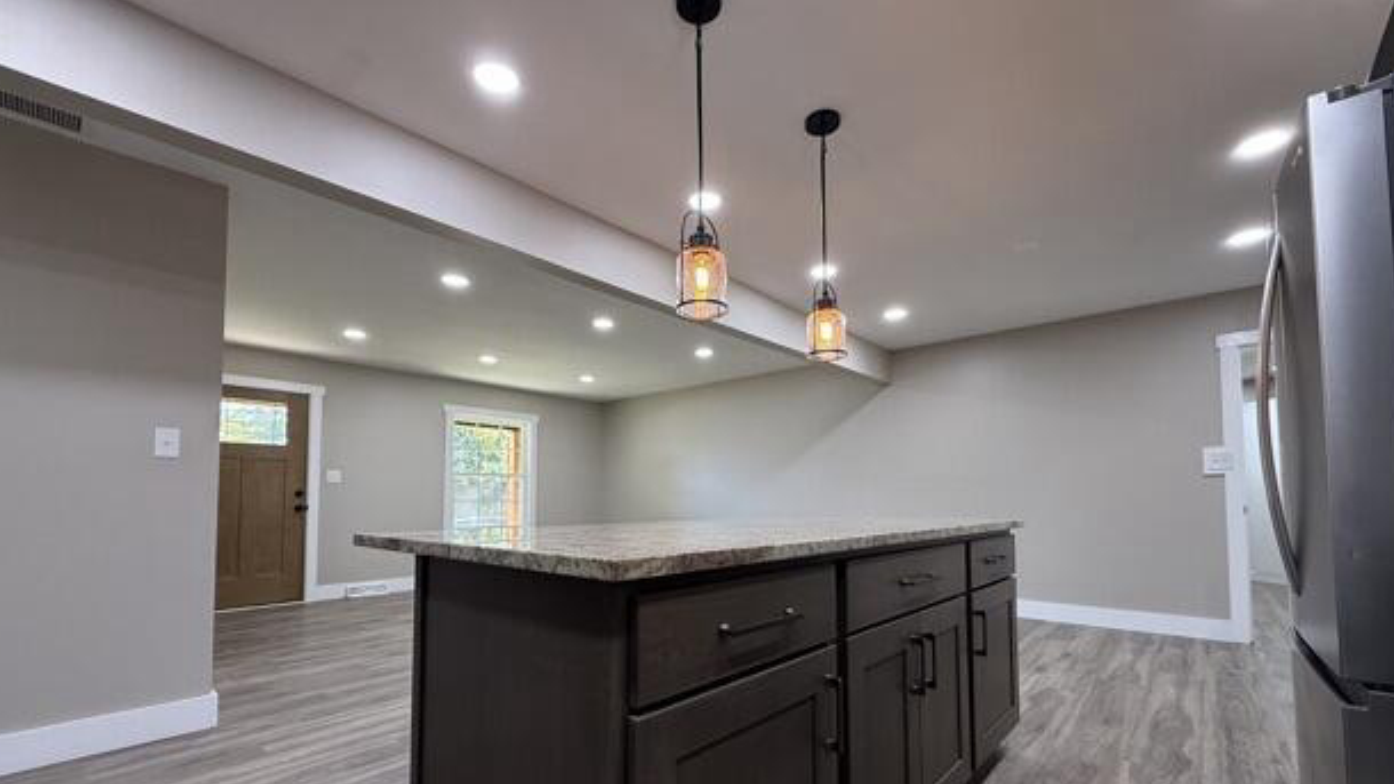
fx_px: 591
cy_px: 473
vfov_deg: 66.4
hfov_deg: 99.4
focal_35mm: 16
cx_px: 695
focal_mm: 2.22
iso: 200
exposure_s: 1/120
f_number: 2.2
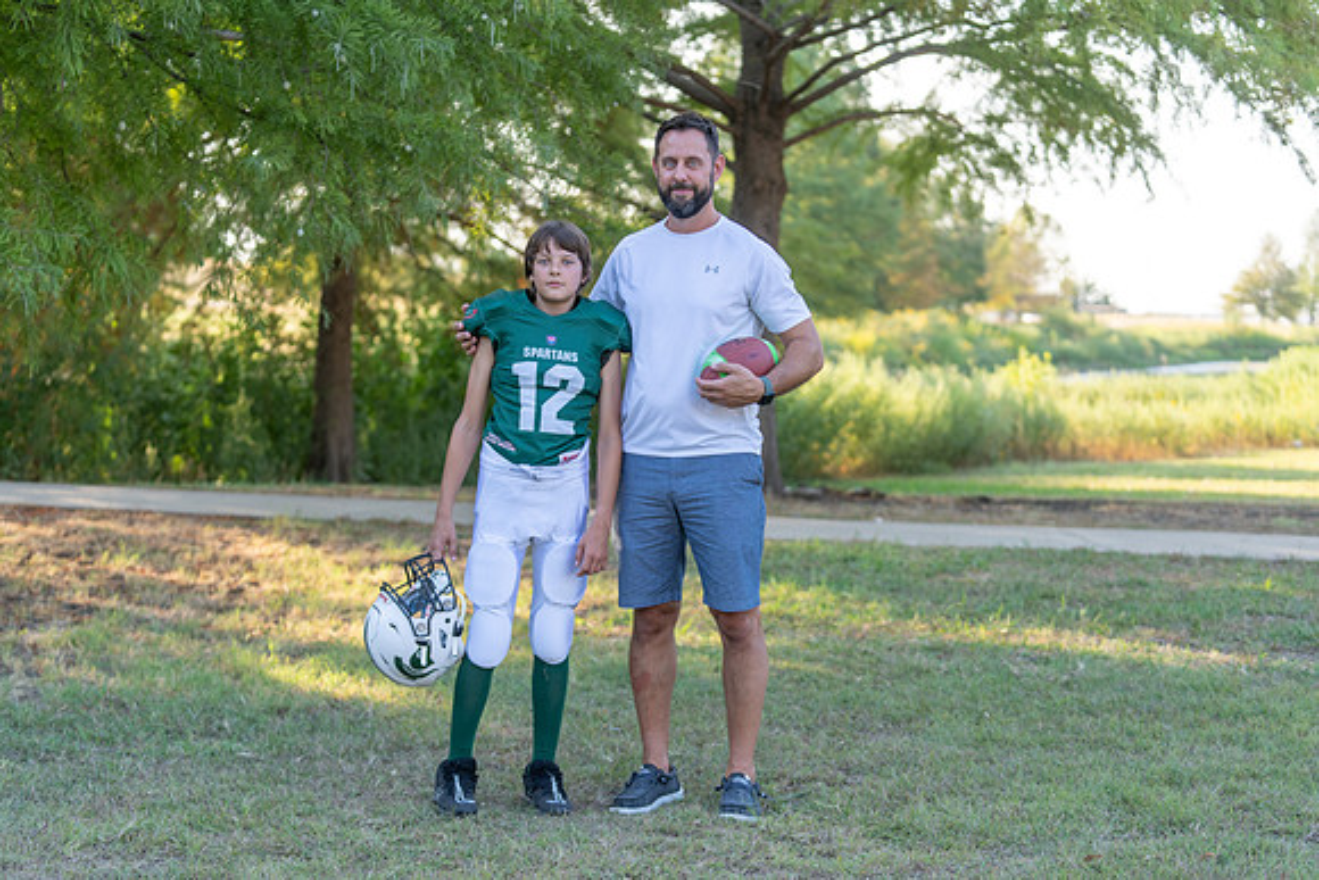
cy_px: 440
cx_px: 660
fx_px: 2565
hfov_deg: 28.8
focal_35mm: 70
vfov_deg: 19.5
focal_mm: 70
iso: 125
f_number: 2.8
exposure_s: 1/320
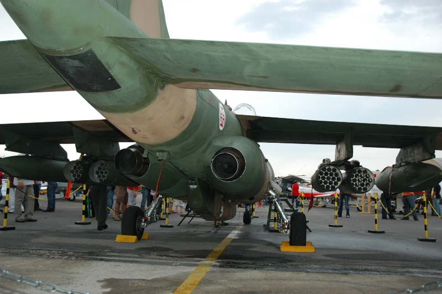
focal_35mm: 36
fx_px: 441
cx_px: 221
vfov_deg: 36.8
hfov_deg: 53.2
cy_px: 147
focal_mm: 24
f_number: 3.8
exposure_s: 1/160
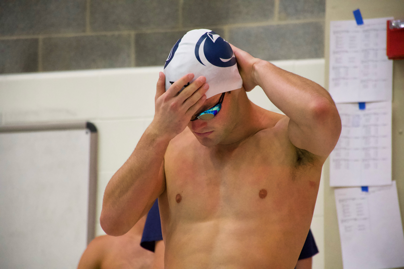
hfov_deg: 9.8
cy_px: 134
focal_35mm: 210
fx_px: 2356
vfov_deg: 6.5
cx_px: 202
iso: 6400
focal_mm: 140
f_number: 5.6
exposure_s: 1/320
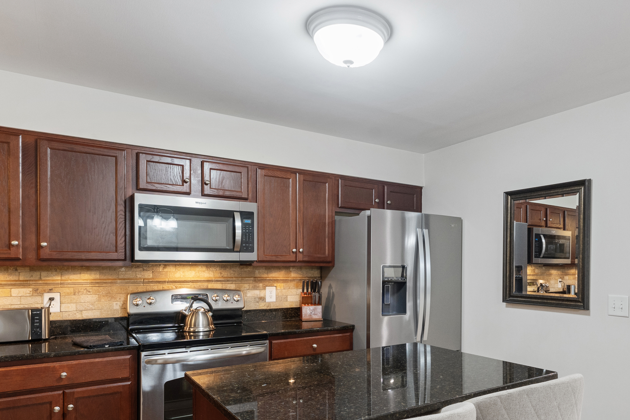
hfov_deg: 69.9
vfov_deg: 50.5
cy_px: 274
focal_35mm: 25
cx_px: 408
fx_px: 438
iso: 800
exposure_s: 1/3
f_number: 8
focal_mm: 14
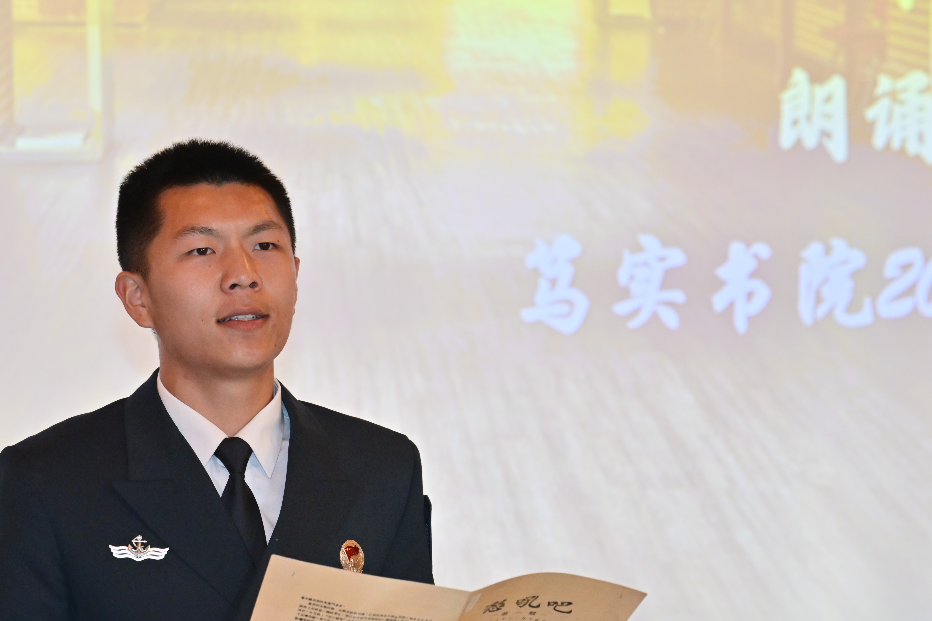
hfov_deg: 10.9
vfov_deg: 7.3
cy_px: 438
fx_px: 4892
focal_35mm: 189
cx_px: 405
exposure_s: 1/160
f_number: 5
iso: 2000
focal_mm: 126
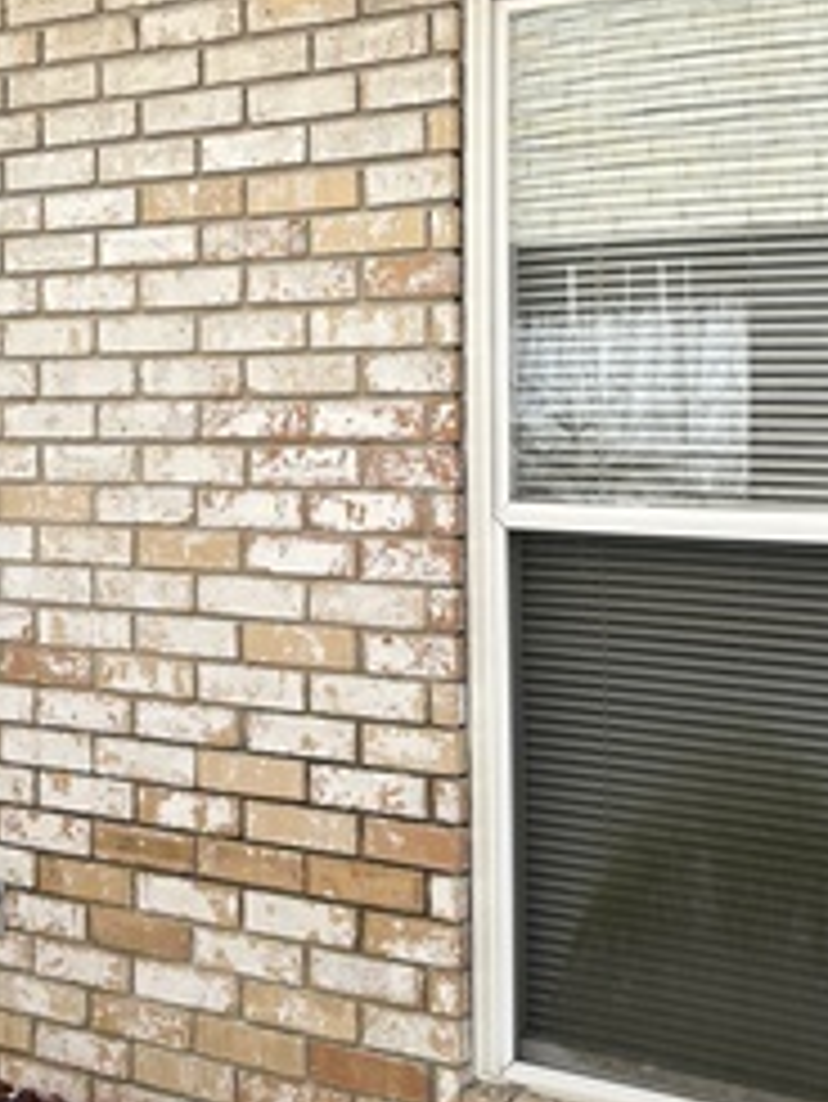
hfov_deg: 27.3
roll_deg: -0.5
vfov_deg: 35.8
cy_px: 369
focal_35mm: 53
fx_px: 1689
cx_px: 232
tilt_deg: +2.7
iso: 50
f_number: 1.6
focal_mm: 5.96
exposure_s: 1/1081
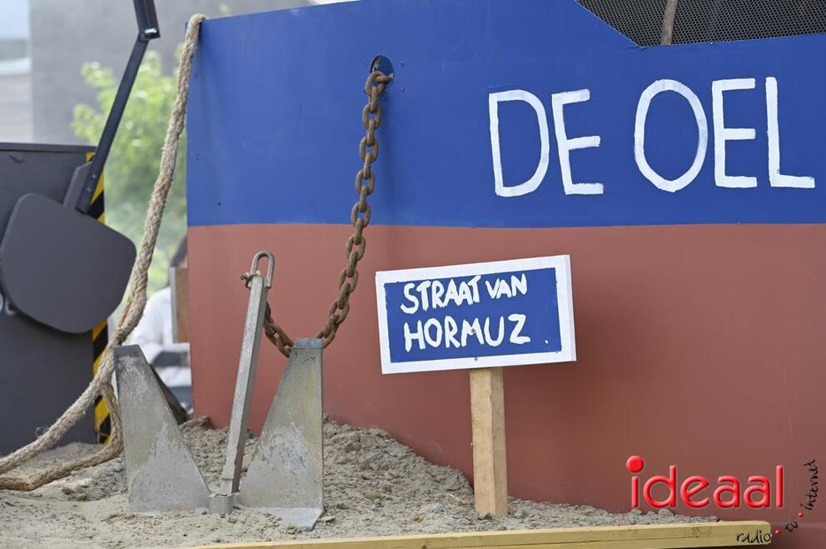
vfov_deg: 13.7
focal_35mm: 100
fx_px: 2292
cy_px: 274
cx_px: 413
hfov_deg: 20.4
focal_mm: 100
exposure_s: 1/400
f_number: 5
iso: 320
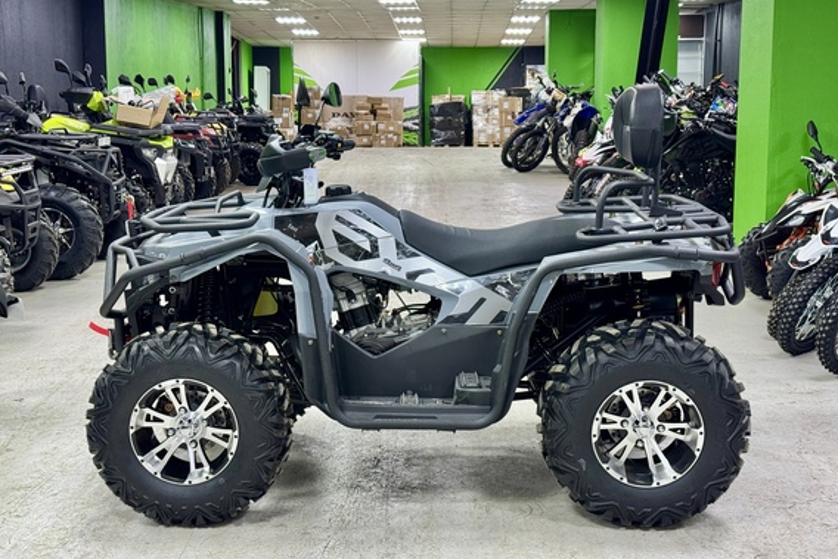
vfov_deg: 26.5
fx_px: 1187
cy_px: 282
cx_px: 418
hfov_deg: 38.9
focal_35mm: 51
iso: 160
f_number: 1.78
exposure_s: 1/50
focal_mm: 6.76
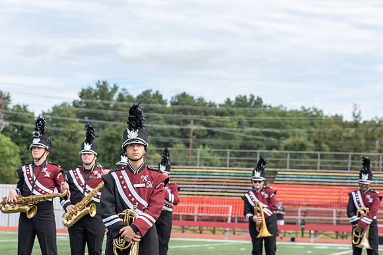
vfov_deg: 11.4
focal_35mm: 120
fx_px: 1277
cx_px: 192
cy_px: 128
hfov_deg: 17.1
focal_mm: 120
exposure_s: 1/640
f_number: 5.6
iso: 200
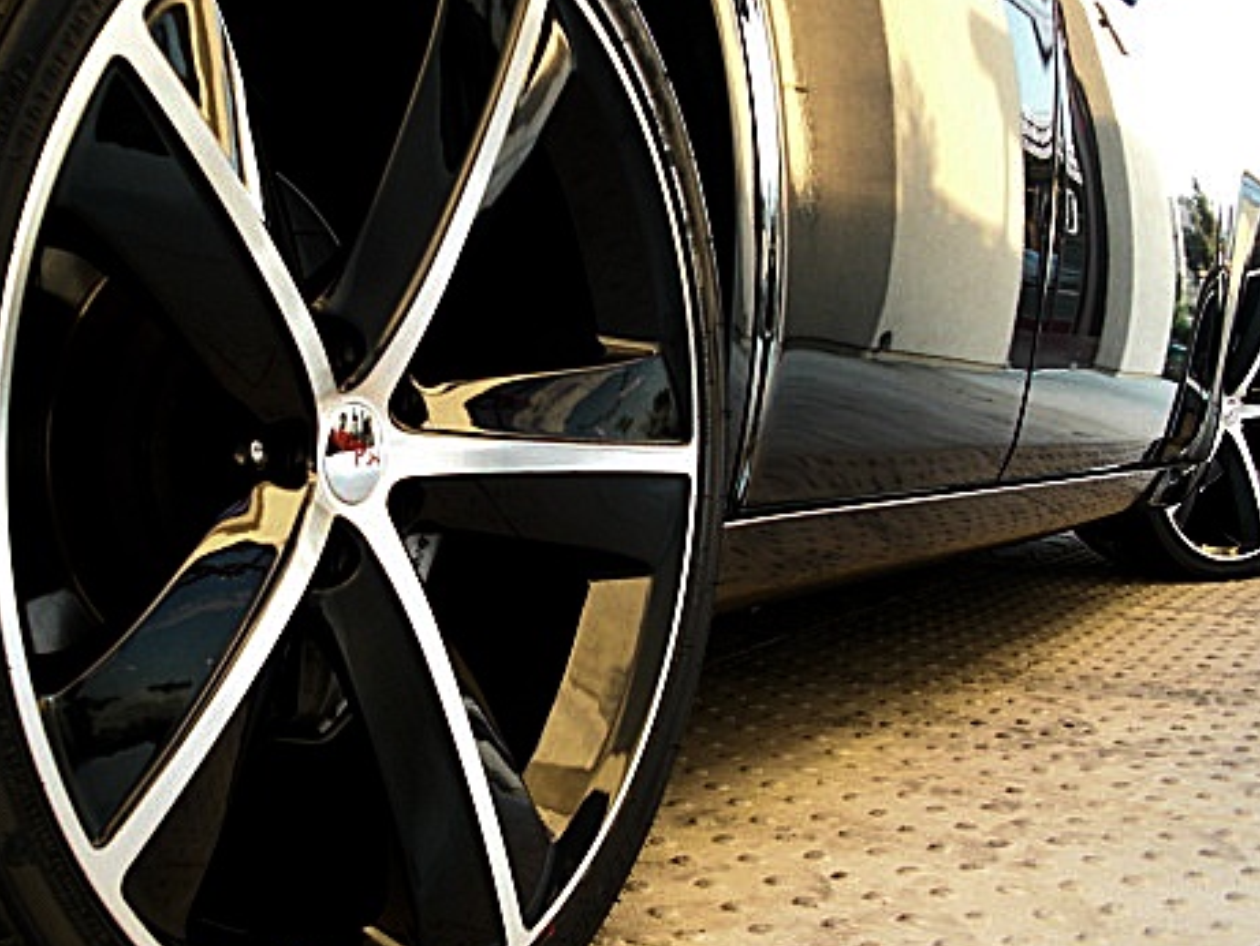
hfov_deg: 38.0
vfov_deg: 29.1
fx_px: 1820
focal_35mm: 50
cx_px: 489
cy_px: 498
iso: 200
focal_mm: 6.3
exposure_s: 1/60
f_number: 2.8
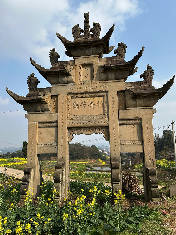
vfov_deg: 71.6
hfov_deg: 56.8
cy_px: 118
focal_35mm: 24
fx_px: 163
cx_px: 88
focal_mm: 6.86
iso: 80
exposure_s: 1/4184
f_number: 1.78
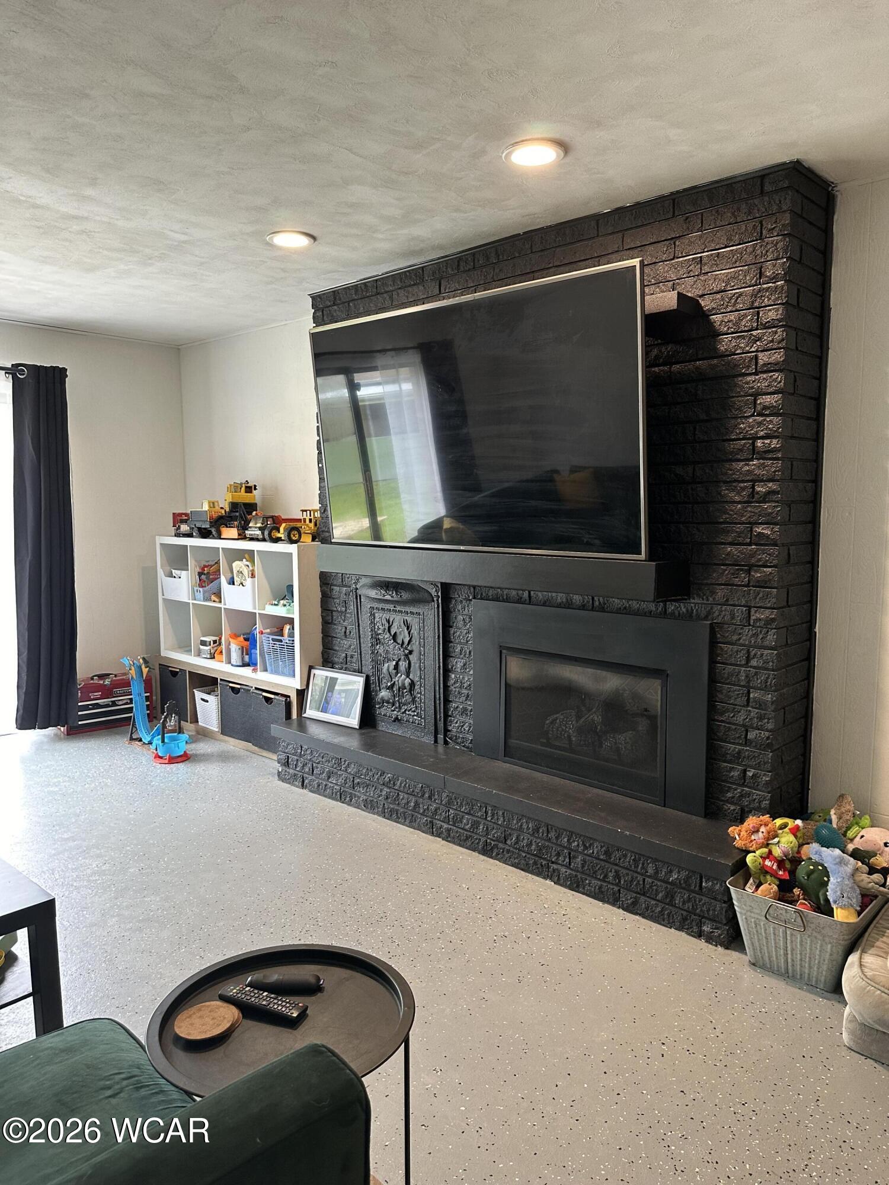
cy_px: 592
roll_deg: -0.9
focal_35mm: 24
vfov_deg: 71.6
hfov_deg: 56.8
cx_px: 444
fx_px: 822
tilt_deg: -6.0
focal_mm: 6.86
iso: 200
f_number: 1.78
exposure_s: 1/60
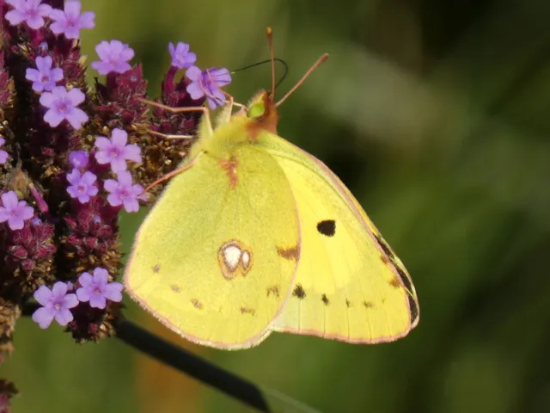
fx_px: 8993
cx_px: 275
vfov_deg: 2.6
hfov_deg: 3.5
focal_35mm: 566
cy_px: 206
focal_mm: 101.4
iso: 80
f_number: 5.6
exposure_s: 1/200
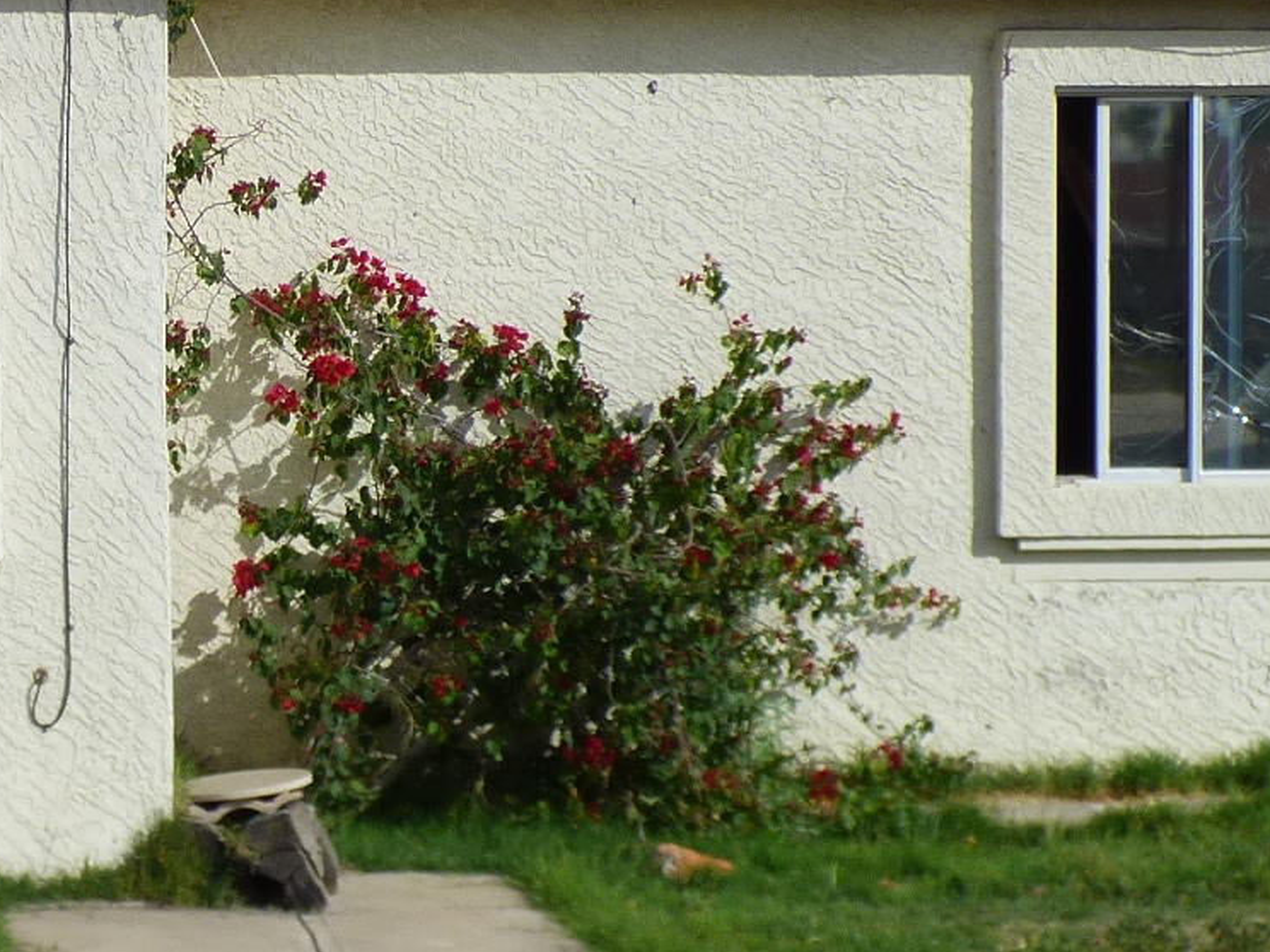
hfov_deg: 16.5
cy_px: 474
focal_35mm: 117
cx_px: 31
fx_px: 4293
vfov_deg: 12.7
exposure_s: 1/1600
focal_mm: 5.97
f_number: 4
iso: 100
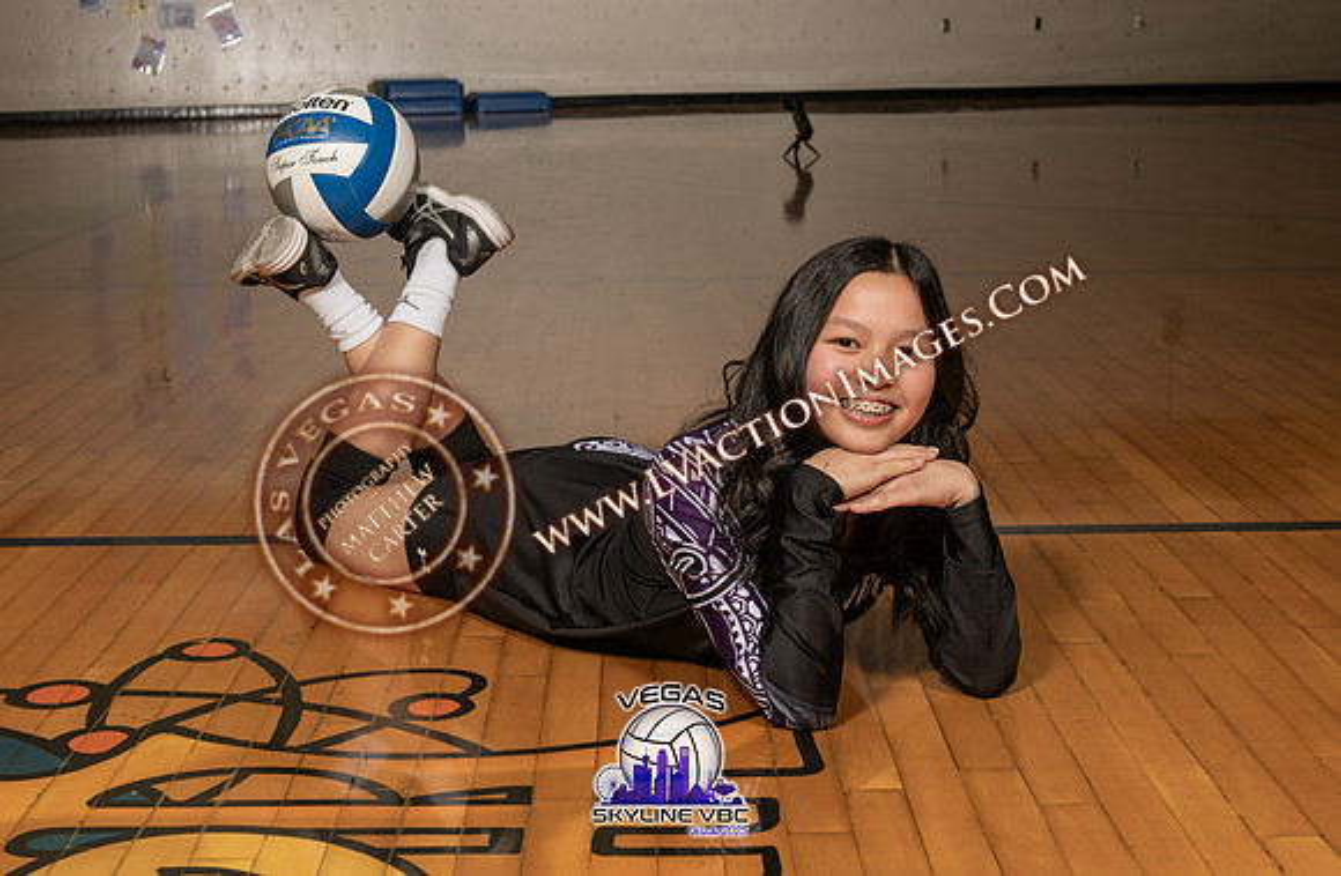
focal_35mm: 57
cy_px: 397
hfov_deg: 35.2
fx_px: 2110
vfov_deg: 23.5
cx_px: 593
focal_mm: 50
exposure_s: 1/160
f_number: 8
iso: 320
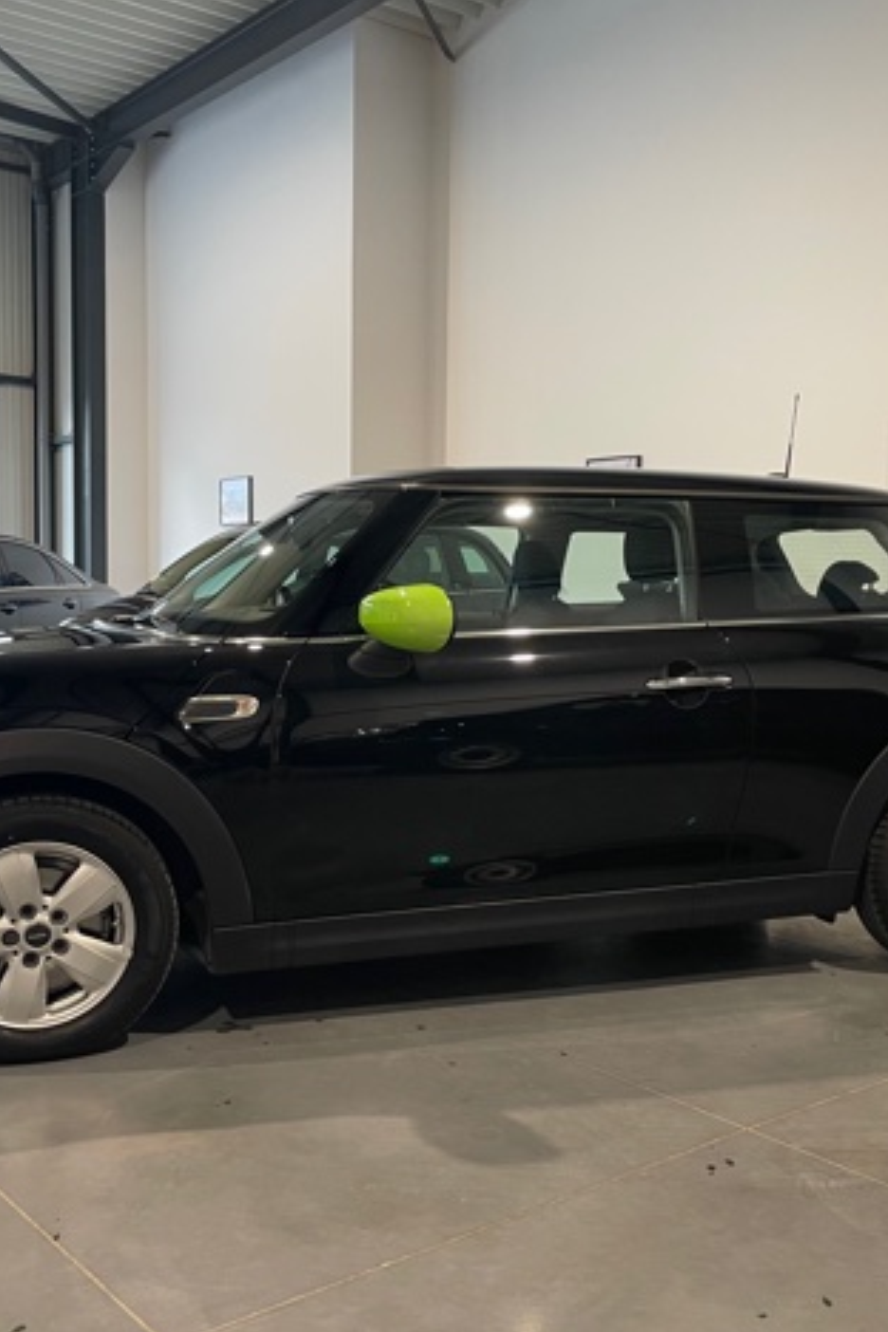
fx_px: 1369
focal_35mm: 37
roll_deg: -0.8
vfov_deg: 51.9
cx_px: 487
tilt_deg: -4.5
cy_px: 677
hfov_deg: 35.9
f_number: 1.6
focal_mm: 4.2
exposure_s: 1/50
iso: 80
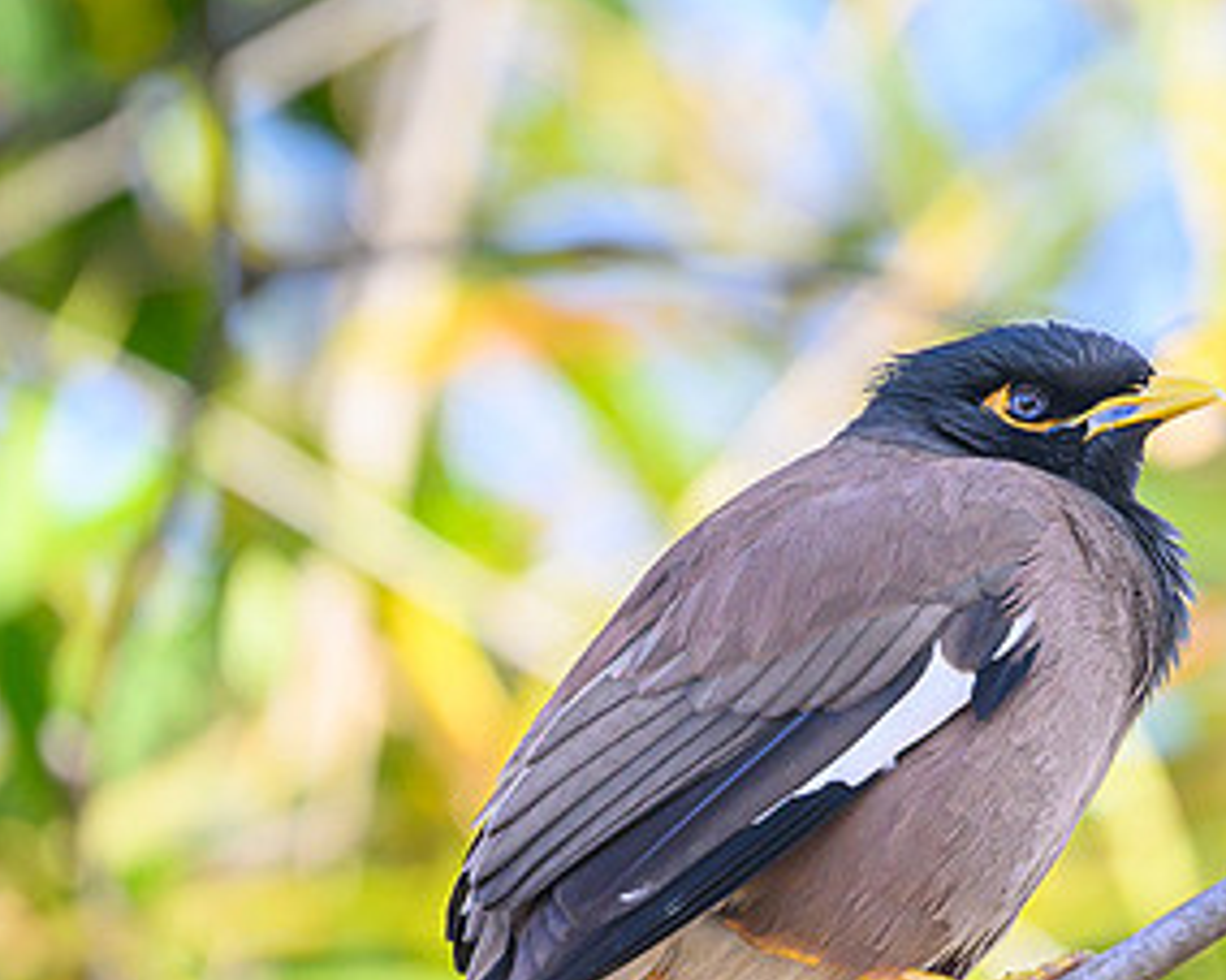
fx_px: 52740
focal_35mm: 1454
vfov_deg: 1.1
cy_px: 429
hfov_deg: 1.3
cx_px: 1369
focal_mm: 560
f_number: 4
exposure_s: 1/1250
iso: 1000
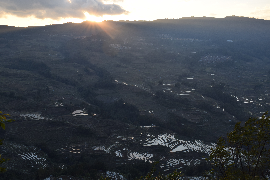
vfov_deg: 33.0
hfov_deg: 47.9
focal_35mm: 40
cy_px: 90
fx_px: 304
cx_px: 135
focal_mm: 27
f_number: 9
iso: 100
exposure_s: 1/100
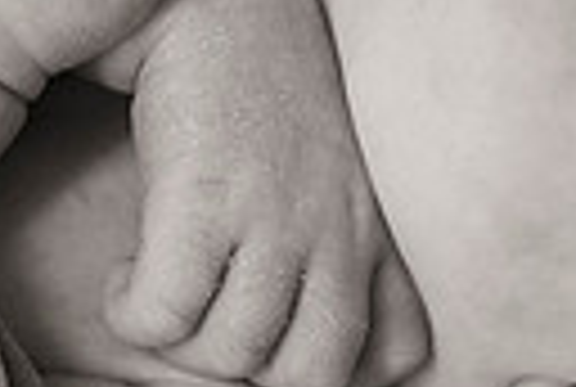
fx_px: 3624
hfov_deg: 9.1
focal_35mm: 226
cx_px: 351
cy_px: 29
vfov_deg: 6.1
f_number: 2.8
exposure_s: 1/200
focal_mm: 50
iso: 640
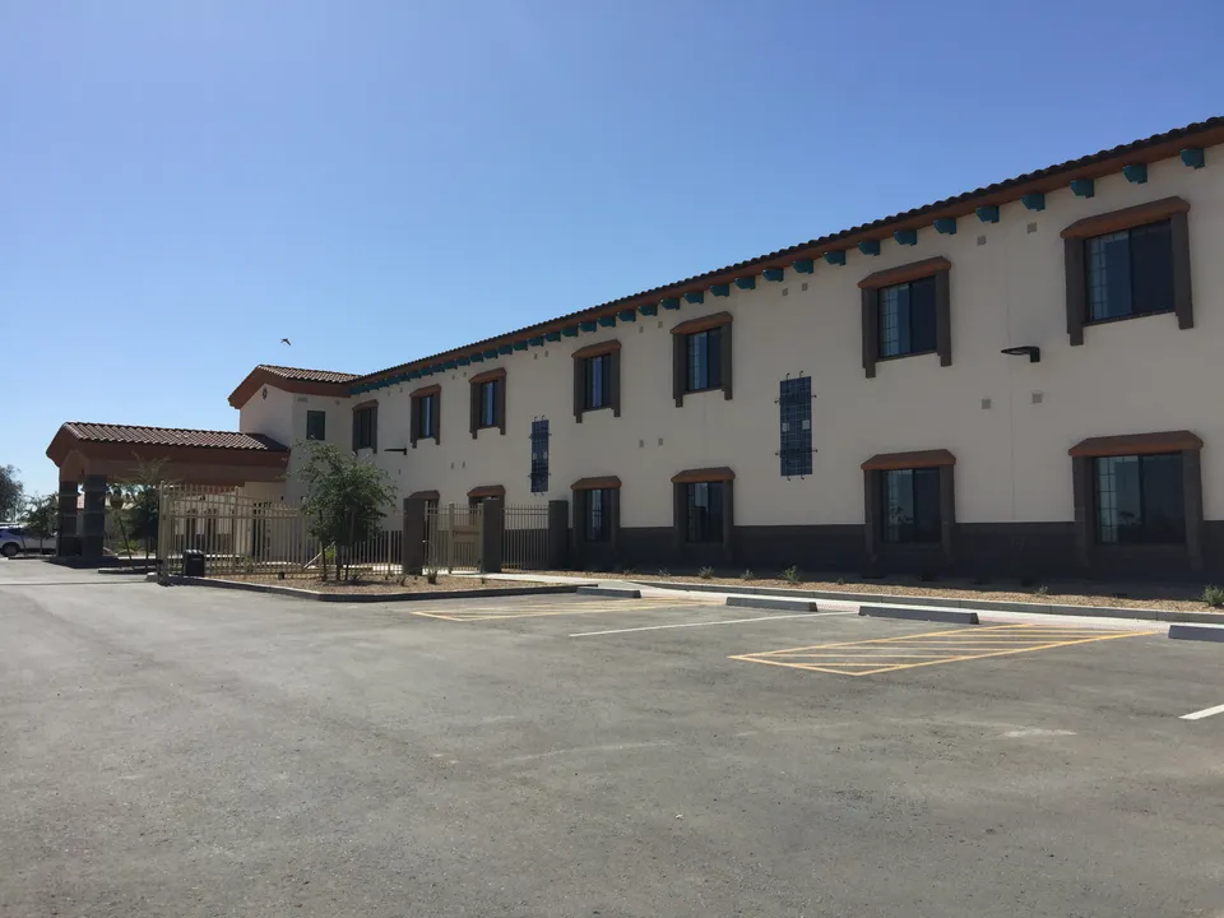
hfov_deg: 61.7
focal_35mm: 29
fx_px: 1025
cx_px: 612
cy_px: 459
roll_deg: -2.0
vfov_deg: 48.2
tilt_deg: +4.4
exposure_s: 1/3049
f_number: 2.2
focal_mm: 4.2
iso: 32
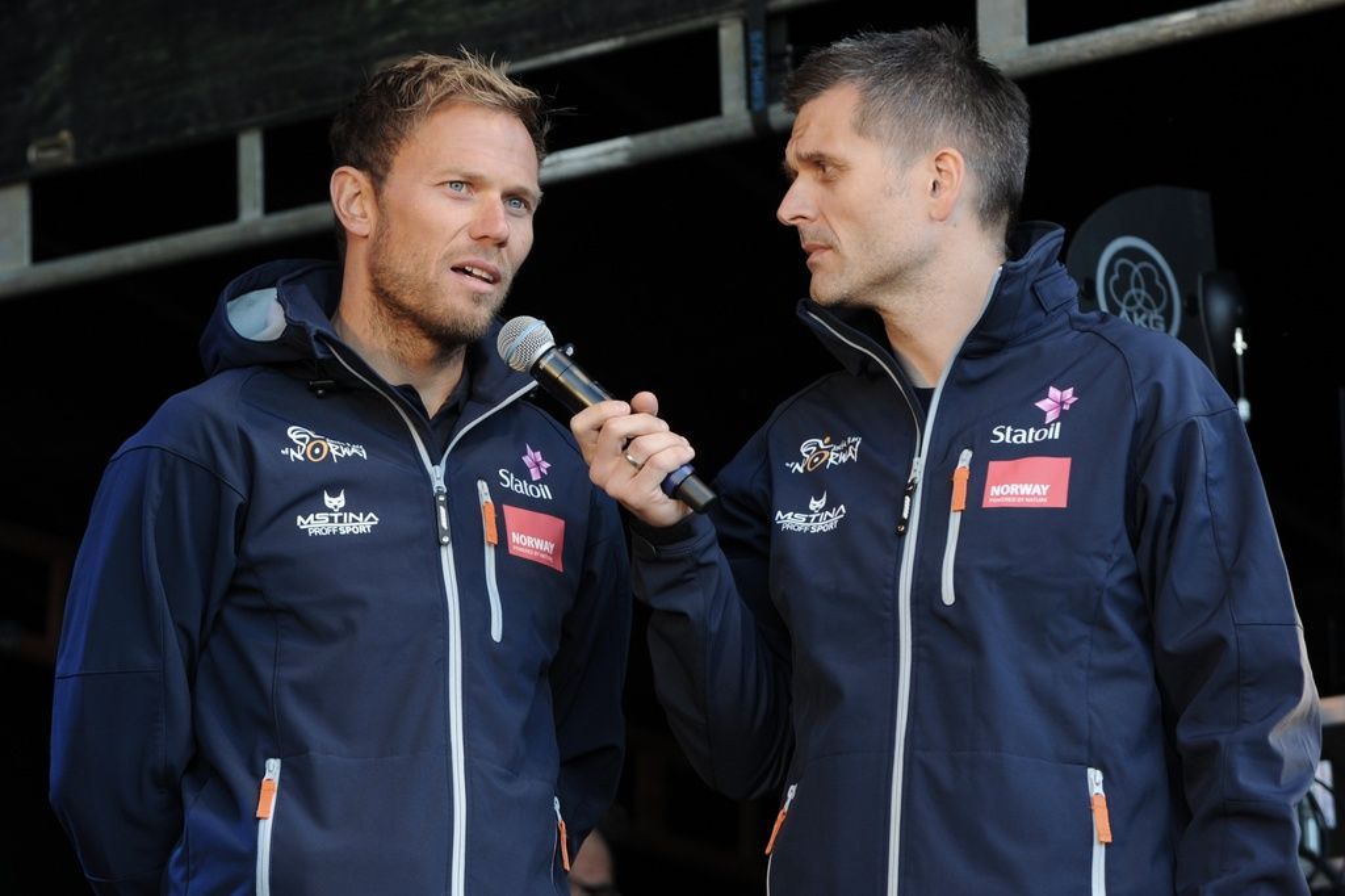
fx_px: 7469
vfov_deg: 6.9
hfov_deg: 10.3
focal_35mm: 200
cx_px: 672
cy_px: 448
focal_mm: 200
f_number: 6.3
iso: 500
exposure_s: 1/200
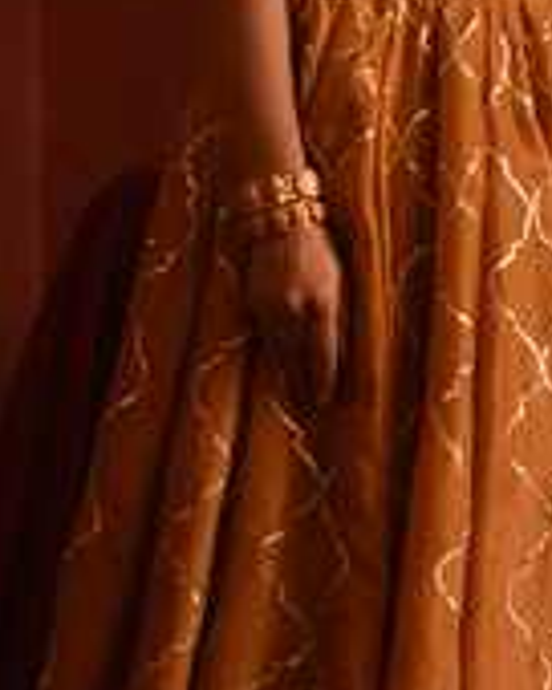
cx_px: 637
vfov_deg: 13.3
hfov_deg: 10.5
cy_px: 233
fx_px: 2961
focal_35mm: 145
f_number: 6.3
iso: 200
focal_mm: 50
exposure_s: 1/160
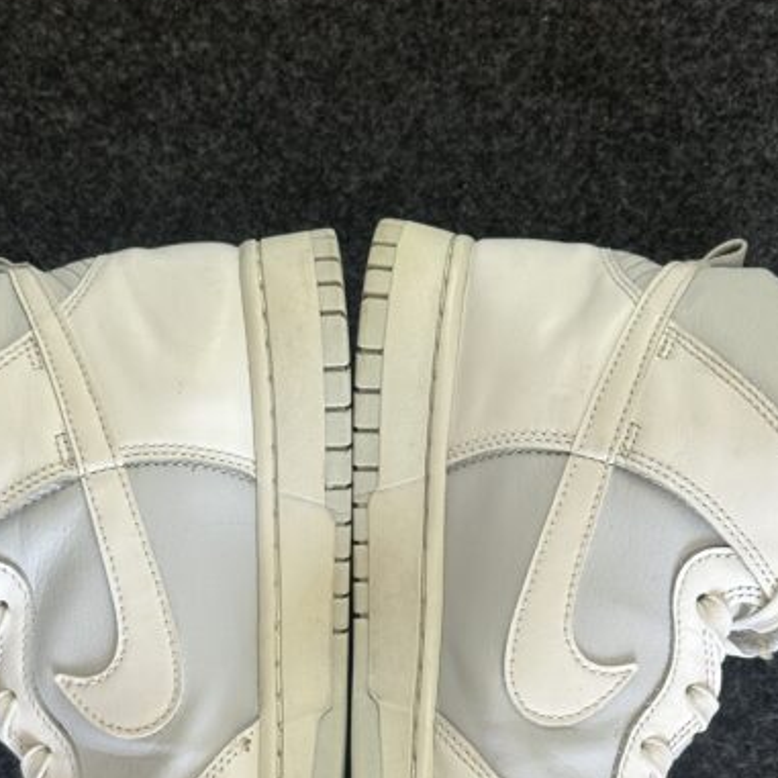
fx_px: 2263
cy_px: 720
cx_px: 359
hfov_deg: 19.5
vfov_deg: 19.1
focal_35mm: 89
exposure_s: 1/50
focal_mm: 6.86
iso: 64
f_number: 1.78
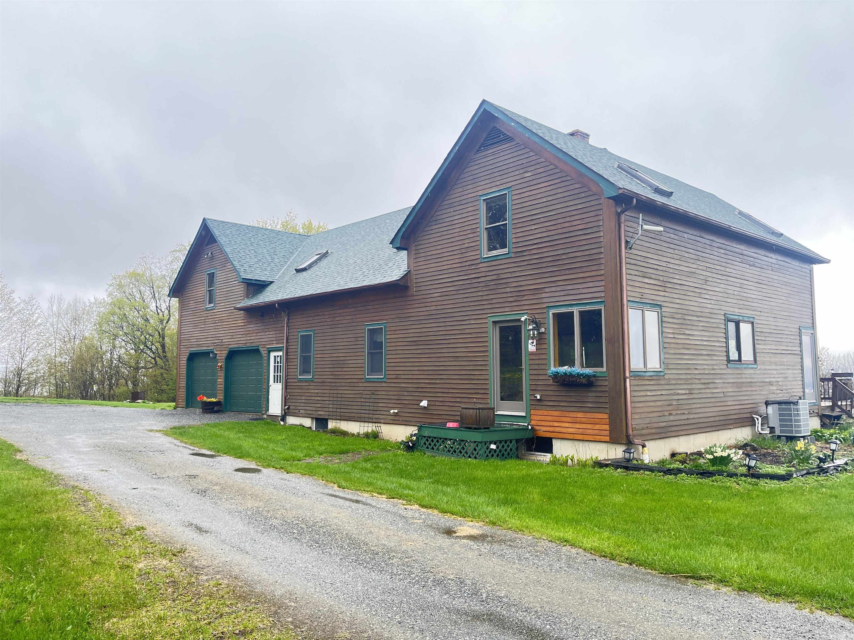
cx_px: 427
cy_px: 320
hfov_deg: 67.3
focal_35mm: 26
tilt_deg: +5.5
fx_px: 641
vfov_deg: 53.1
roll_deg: +0.3
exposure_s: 1/124
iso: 64
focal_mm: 5.1
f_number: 1.6
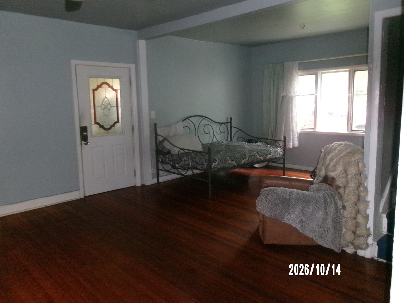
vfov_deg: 49.7
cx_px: 202
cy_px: 152
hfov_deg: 63.4
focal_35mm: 28
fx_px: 327
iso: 662
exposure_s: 1/34
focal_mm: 5.1
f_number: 3.9
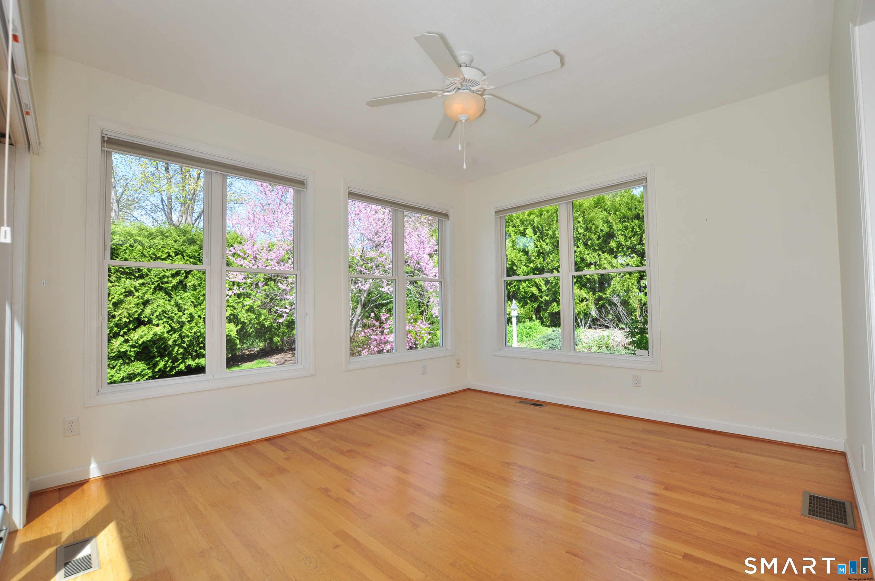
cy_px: 290
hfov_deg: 100.5
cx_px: 438
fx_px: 364
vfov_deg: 77.2
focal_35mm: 15
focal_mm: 10
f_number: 8
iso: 250
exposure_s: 1/125
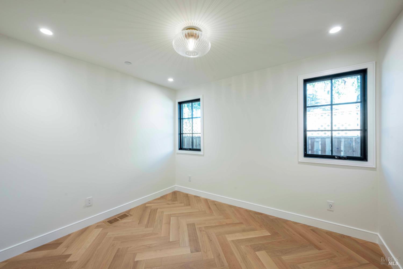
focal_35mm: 14
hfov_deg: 104.3
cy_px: 134
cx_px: 202
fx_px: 157
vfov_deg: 81.2
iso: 400
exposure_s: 1/6
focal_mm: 14
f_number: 9
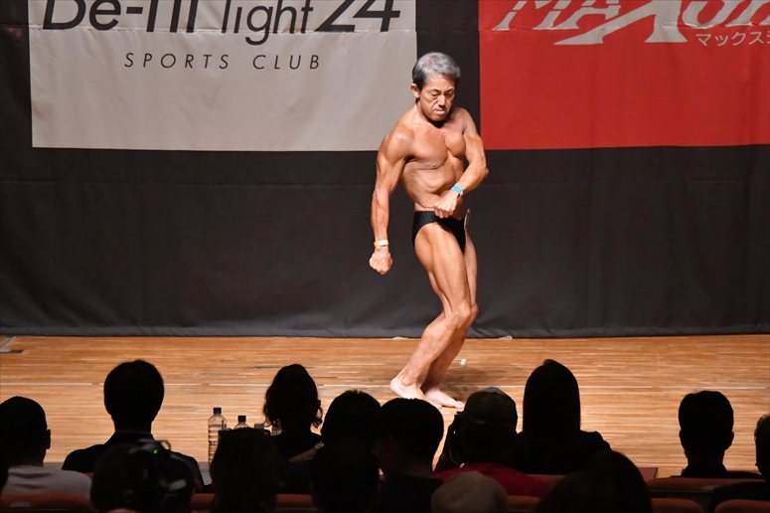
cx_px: 385
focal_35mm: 240
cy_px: 256
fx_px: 5131
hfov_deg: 8.6
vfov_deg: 5.7
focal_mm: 160
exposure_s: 1/400
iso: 12800
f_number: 5.6
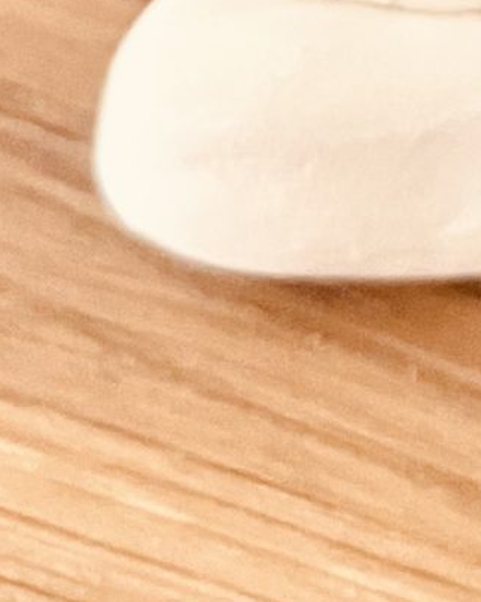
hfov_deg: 8.6
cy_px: -523
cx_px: 1235
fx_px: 2866
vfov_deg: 11.1
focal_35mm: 161
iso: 320
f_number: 1.6
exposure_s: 1/60
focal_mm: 5.1
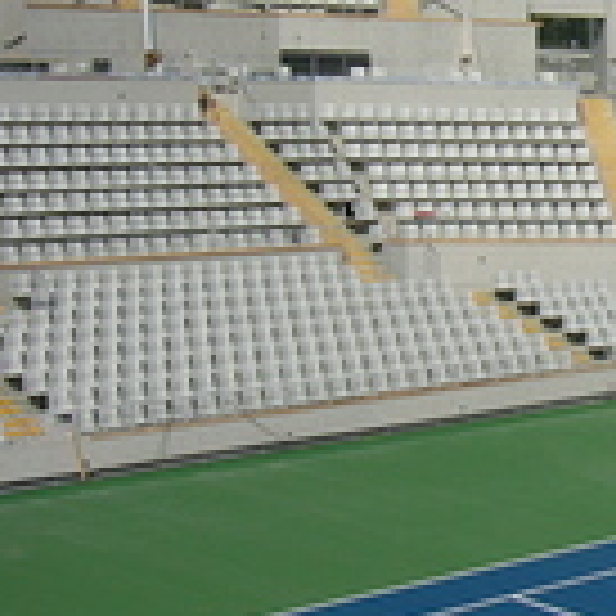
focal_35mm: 95
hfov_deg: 16.7
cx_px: 913
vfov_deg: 18.3
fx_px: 1913
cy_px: 321
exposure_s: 1/250
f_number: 8
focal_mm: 5.8
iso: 50
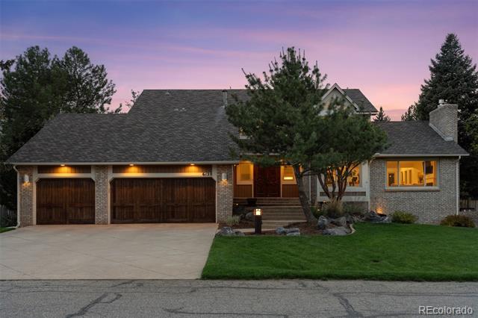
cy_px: 159
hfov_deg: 49.6
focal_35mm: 39
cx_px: 239
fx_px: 518
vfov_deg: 34.2
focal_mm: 39
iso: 400
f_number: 8
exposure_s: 1/8
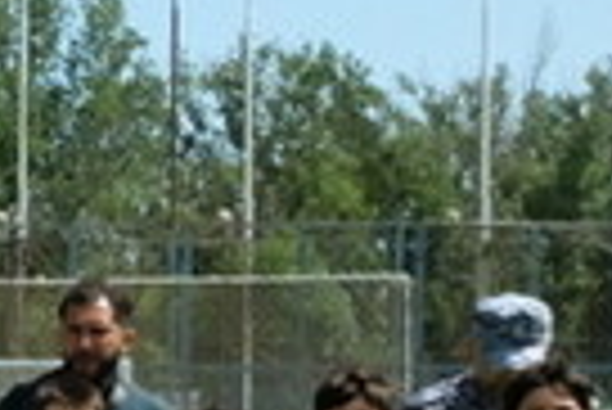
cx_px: -909
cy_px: 419
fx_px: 2536
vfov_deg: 9.2
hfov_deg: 11.2
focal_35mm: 149
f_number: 20
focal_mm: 18
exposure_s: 1/1700
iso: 8000
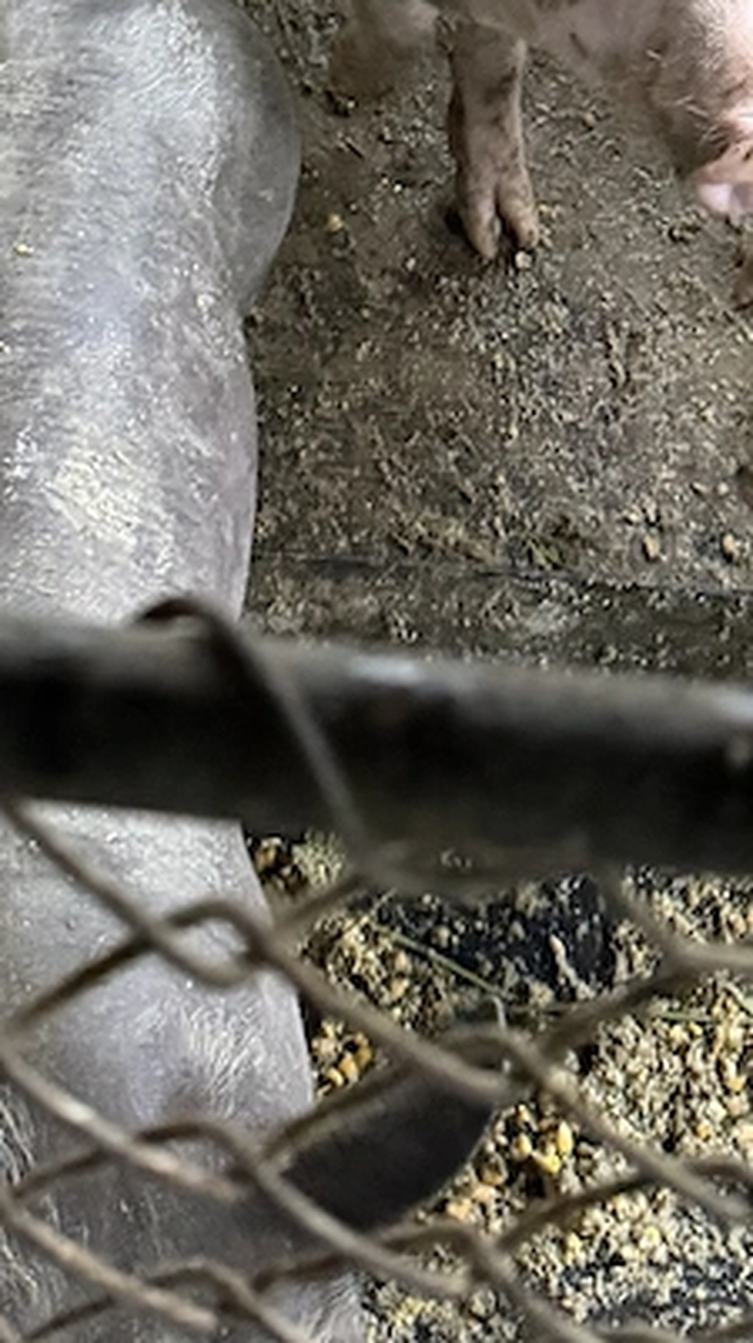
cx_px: 44
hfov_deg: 13.7
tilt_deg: -49.4
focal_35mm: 87
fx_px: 3094
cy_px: -385
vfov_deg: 22.1
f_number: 1.78
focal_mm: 6.76
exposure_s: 1/56
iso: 800
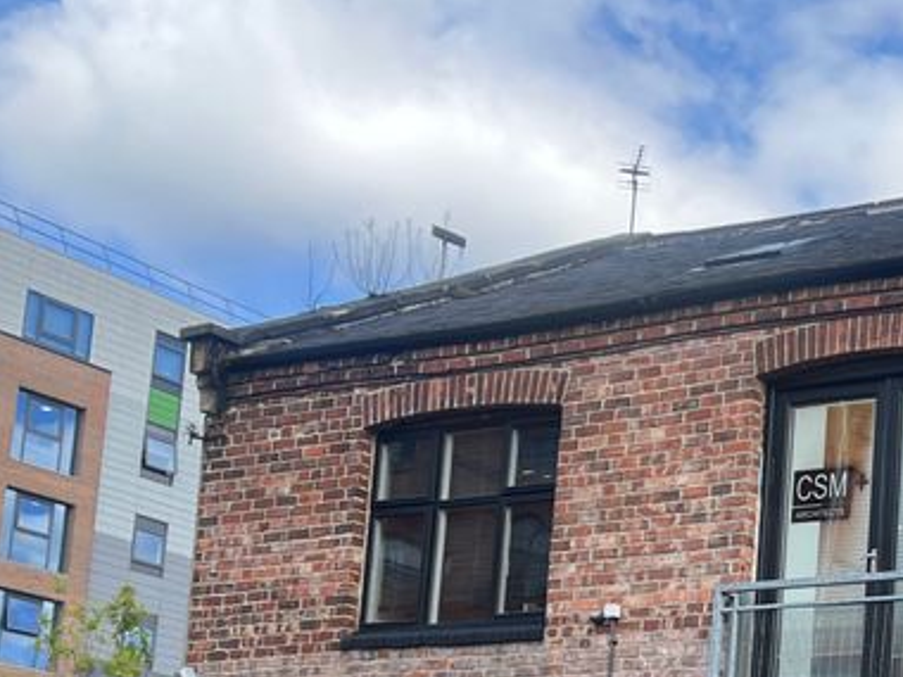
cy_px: 792
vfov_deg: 18.5
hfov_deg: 22.6
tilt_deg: +7.3
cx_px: 1202
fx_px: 1983
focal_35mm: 76
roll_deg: -2.6
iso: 50
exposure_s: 1/878
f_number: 1.6
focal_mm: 5.1
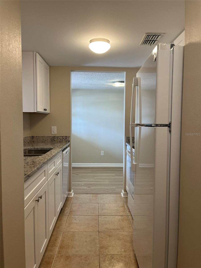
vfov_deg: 67.3
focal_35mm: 26
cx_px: 100
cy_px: 134
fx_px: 201
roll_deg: +0.4
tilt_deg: -3.6
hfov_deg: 53.1
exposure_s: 1/120
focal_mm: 5.1
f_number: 1.6
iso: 100
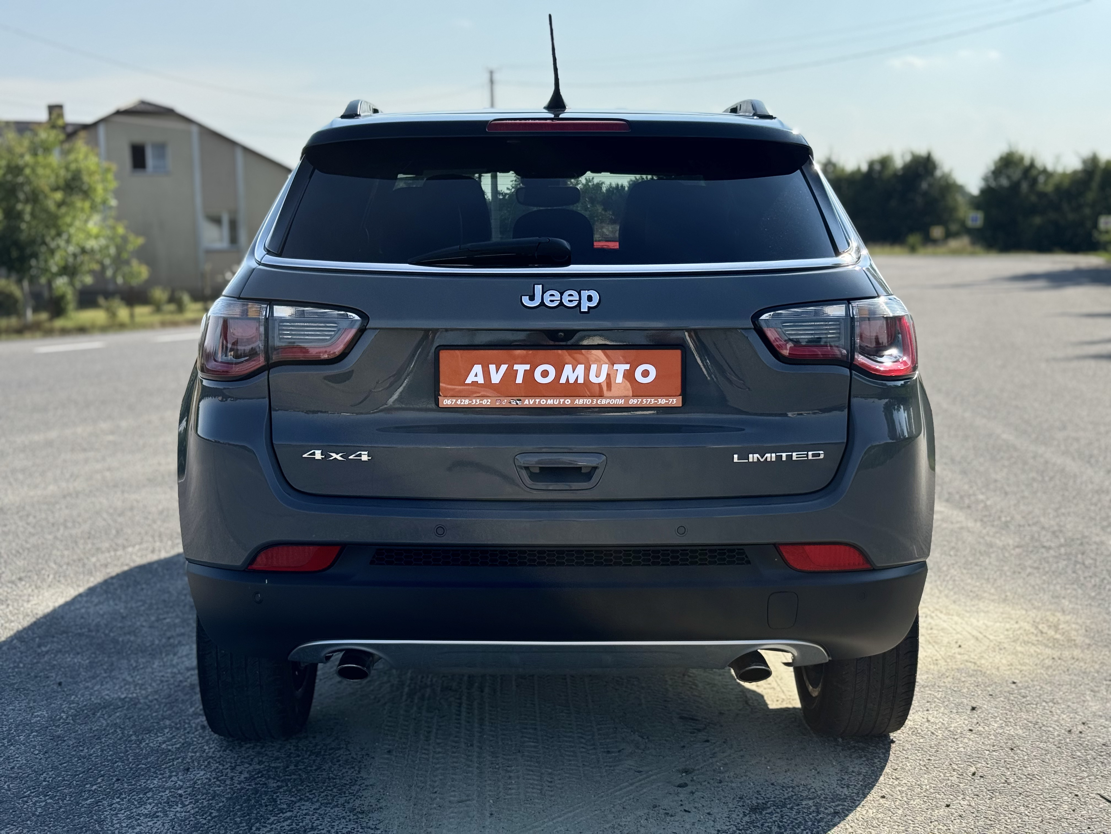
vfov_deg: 30.3
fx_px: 1541
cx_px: 556
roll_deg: +0.9
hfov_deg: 39.7
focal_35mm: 48
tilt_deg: -6.7
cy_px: 417
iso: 64
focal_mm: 6.76
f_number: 1.78
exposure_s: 1/2513
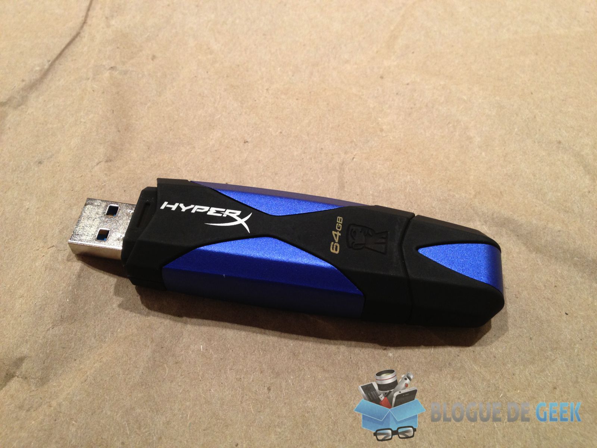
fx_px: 604
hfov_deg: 52.6
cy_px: 224
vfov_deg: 40.7
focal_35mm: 35
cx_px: 298
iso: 125
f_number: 2.4
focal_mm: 4.28
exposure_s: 1/20
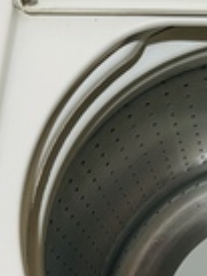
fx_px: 693
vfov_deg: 22.4
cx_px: 270
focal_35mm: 87
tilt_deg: -65.8
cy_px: 178
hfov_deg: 16.1
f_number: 1.5
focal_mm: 5.7
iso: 320
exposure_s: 1/60
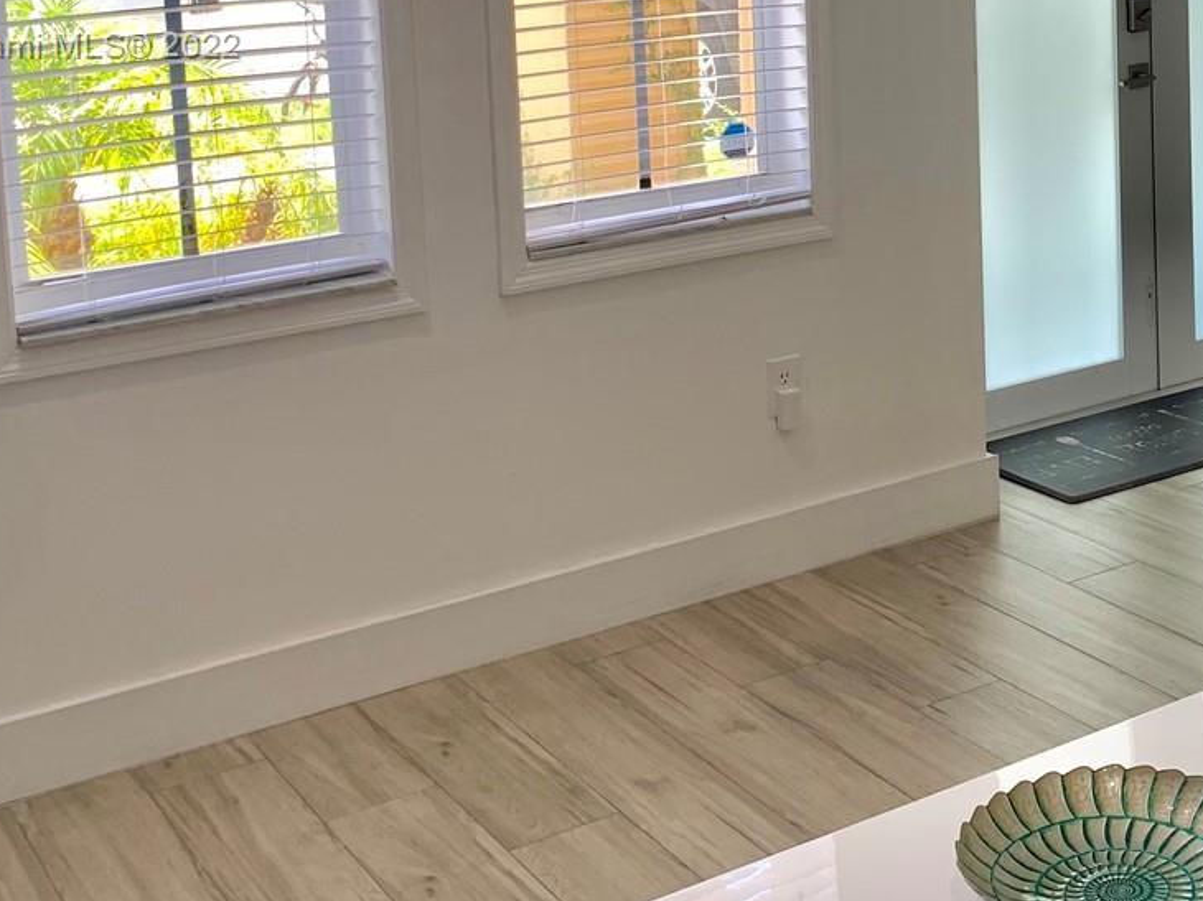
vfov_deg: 24.7
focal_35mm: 57
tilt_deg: -7.4
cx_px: 1030
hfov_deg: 32.5
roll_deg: +1.1
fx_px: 1980
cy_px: 48
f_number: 1.8
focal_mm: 4.25
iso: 40
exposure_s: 1/120
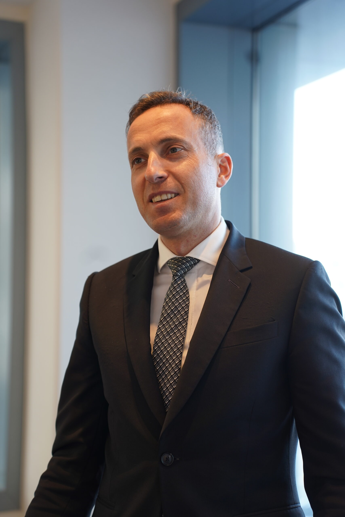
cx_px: 172
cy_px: 258
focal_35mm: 63
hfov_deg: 21.6
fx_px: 905
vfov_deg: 31.9
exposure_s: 1/80
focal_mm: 63
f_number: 2.8
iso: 250
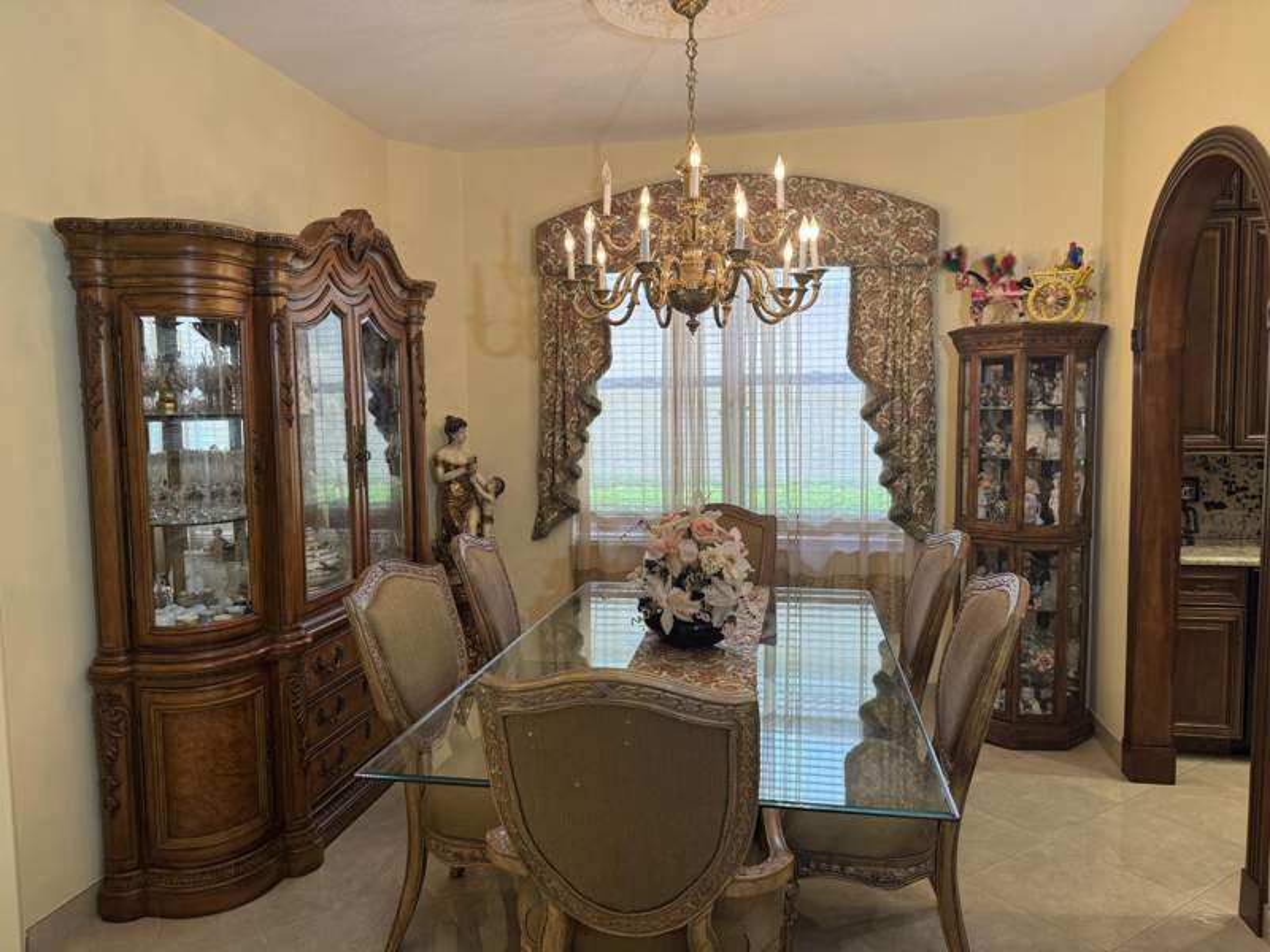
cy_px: 476
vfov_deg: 56.8
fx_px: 881
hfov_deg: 71.6
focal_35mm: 24
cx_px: 635
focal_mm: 6.76
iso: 125
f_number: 1.78
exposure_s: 1/60
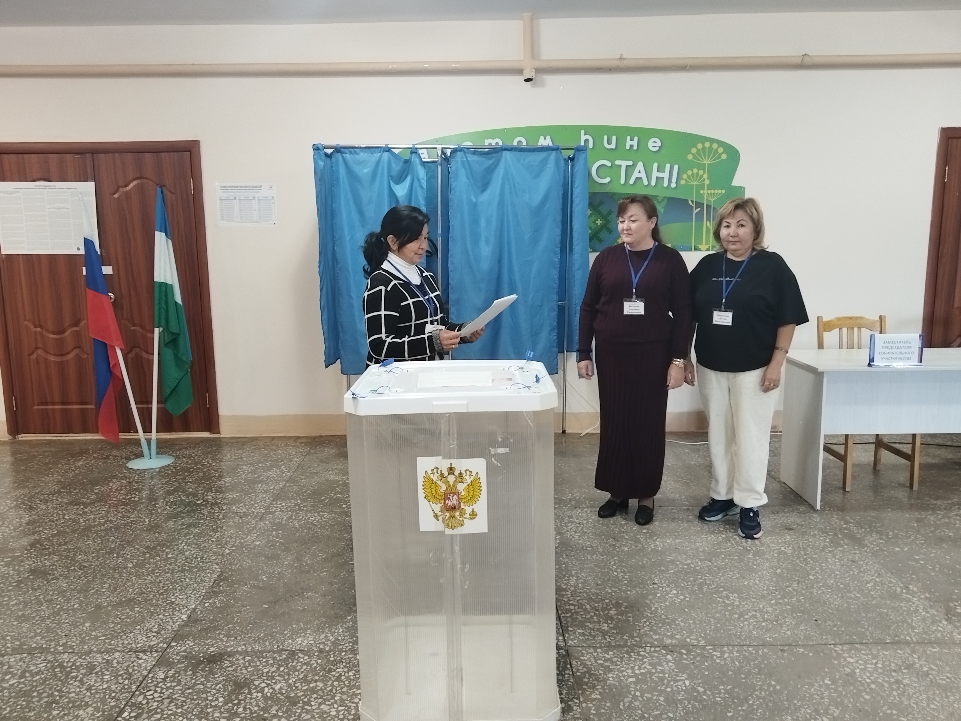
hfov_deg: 67.3
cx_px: 480
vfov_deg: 53.1
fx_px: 722
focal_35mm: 26
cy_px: 360
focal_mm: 4.95
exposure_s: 1/33.3
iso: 1642
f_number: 1.9
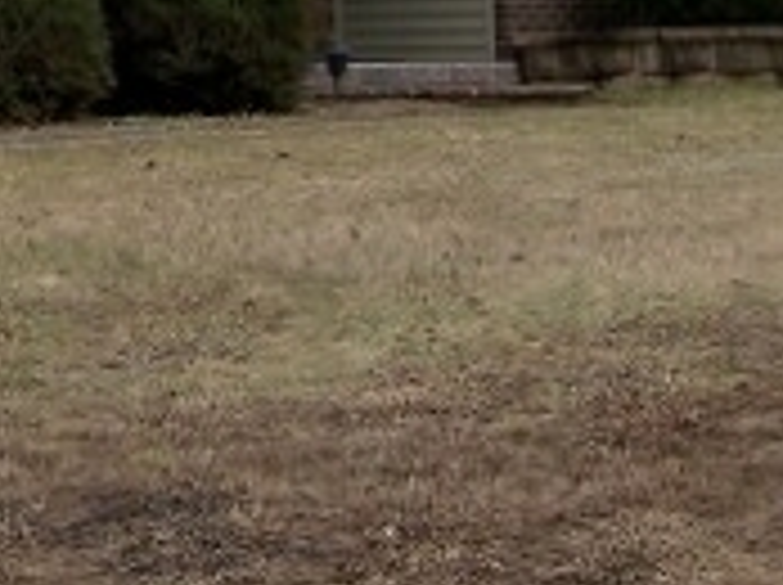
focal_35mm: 184
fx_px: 4156
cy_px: -315
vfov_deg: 7.9
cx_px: -477
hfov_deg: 10.3
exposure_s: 1/100
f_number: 3.2
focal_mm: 8.4
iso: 50
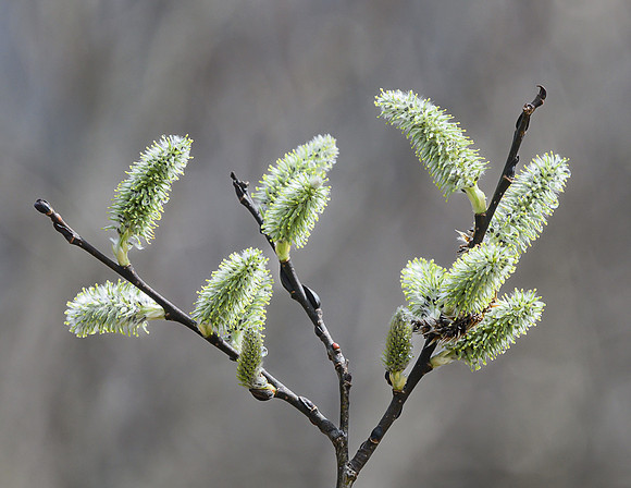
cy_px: 256
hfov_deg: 1.9
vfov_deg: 1.5
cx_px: 329
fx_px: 19007
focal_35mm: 1031
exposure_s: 1/1250
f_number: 7.1
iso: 560
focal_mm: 420
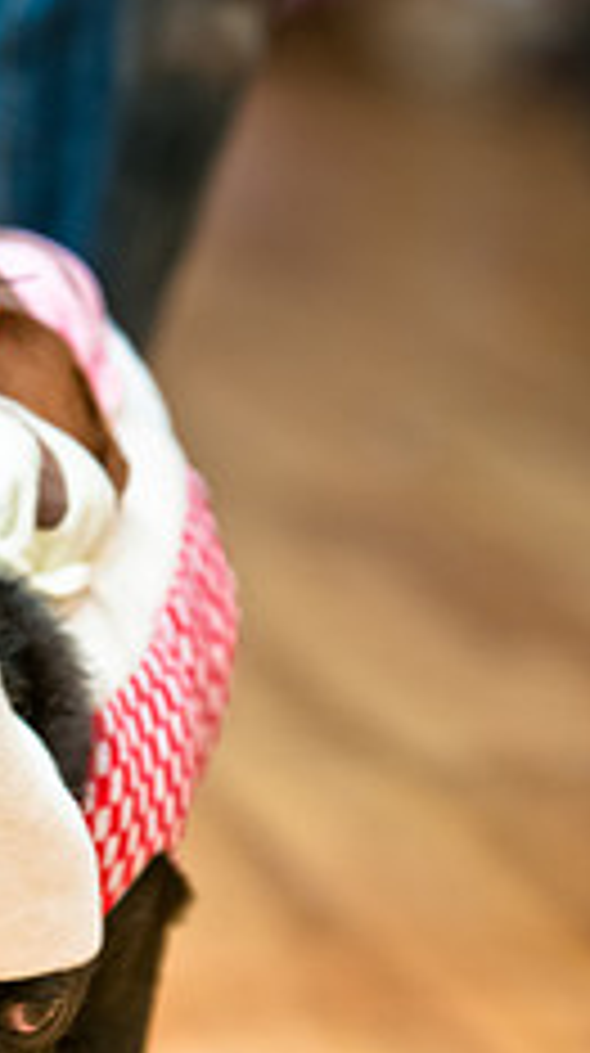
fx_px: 10132
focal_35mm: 363
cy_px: 900
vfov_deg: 5.9
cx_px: 7
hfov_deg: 3.3
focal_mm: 120
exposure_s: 1/200
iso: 200
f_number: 2.8
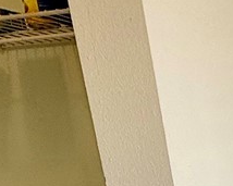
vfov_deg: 12.5
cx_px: 413
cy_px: 416
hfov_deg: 16.1
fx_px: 703
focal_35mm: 102
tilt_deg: -20.2
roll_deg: +3.6
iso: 50
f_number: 2.2
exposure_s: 1/106
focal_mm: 2.22
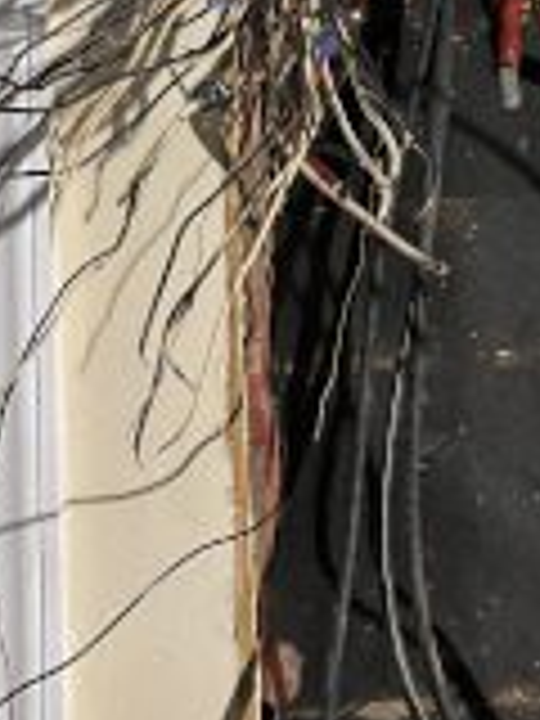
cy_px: 194
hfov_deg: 21.8
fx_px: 1352
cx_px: 540
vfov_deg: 29.4
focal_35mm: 65
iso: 500
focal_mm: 5.1
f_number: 1.6
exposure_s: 1/57
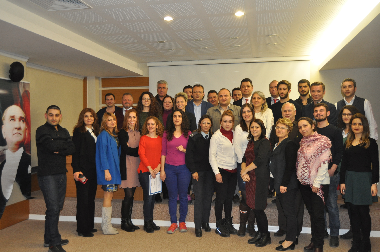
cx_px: 190
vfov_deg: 39.9
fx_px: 348
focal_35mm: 33
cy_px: 126
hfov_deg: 57.3
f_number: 3.5
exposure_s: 1/60
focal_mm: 22
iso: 800
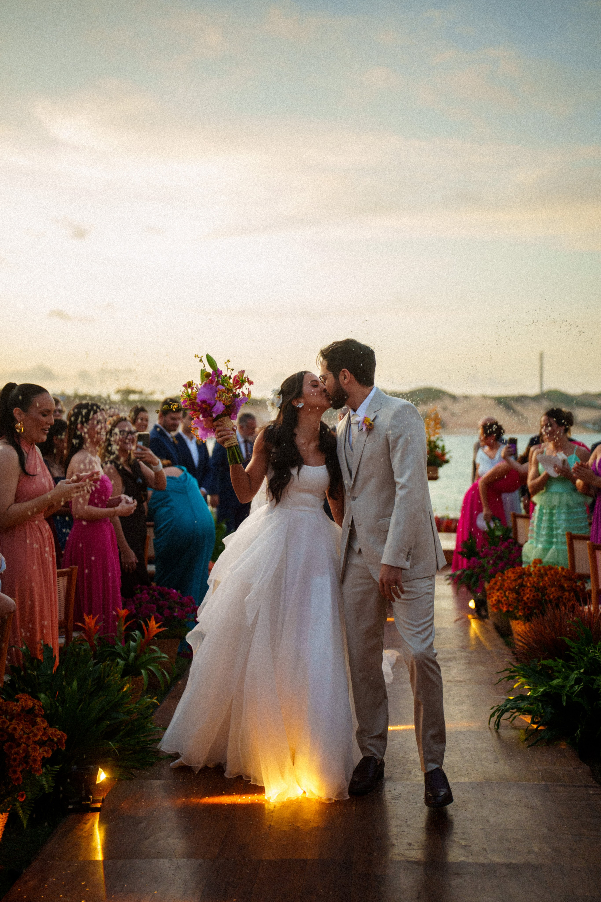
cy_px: 451
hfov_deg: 29.9
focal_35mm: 45
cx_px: 300
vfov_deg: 43.6
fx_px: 1127
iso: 640
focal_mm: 45
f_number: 1.8
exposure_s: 1/640
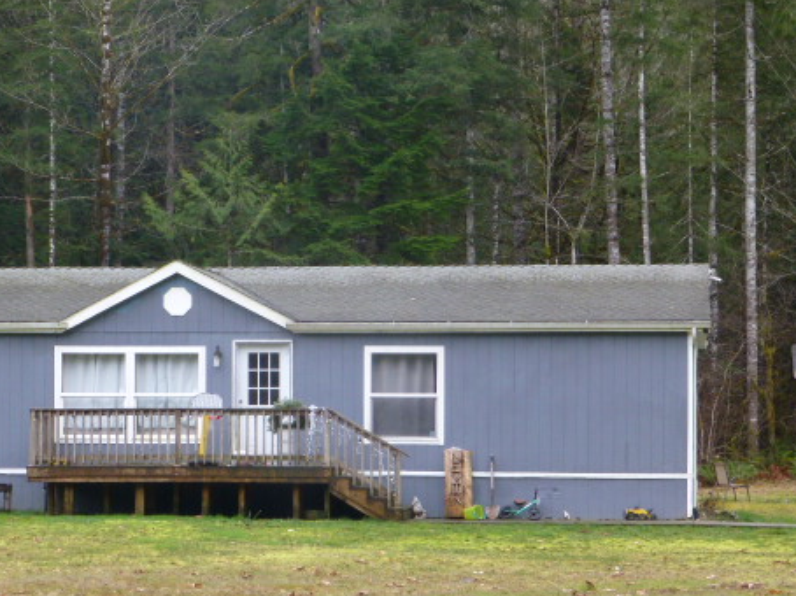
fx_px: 2919
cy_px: 365
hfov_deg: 15.5
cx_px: 259
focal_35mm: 127
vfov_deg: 11.7
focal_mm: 16.1
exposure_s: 1/60
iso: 250
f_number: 5.2
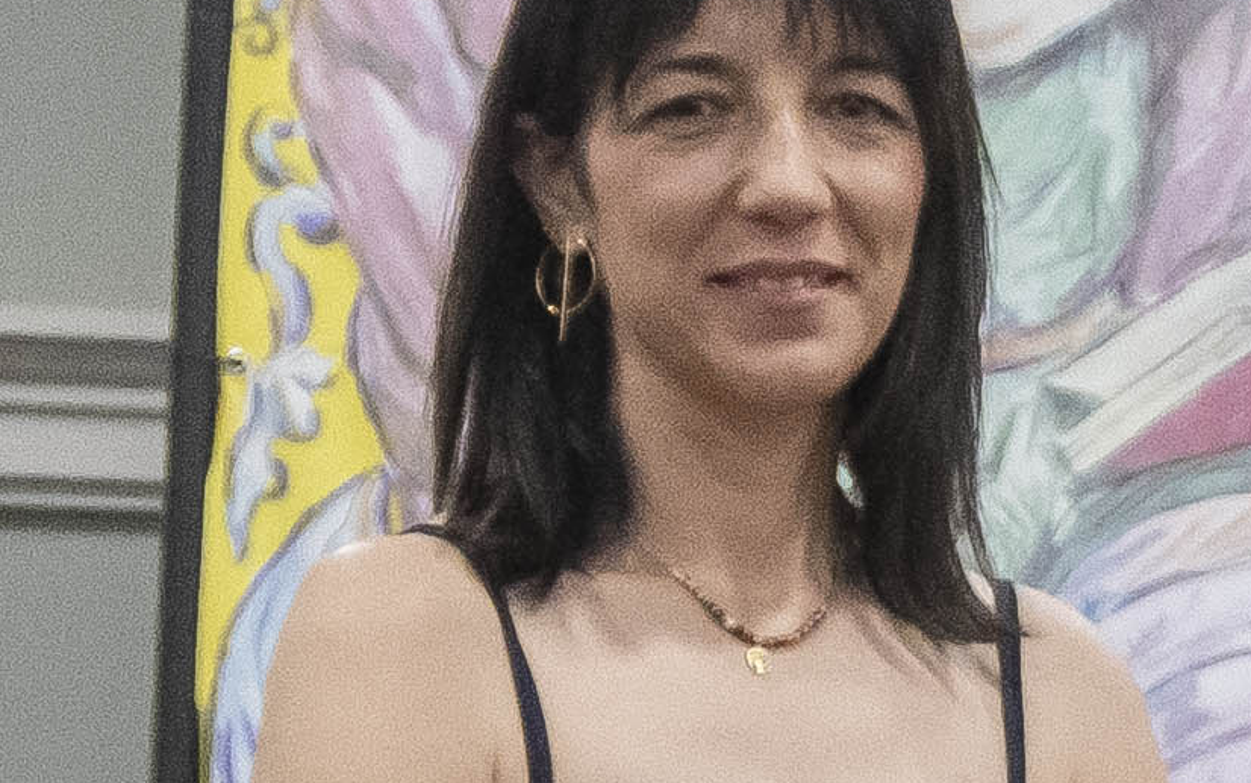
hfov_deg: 6.5
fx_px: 10539
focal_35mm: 309
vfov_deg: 4.2
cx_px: 2678
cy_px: 1722
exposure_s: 1/80
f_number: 4.8
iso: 3200
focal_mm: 30
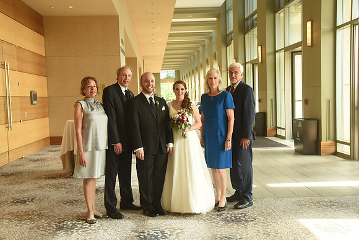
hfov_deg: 43.6
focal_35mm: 45
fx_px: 449
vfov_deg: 29.9
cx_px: 180
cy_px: 120
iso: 1600
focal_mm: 45
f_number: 6.3
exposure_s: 1/200
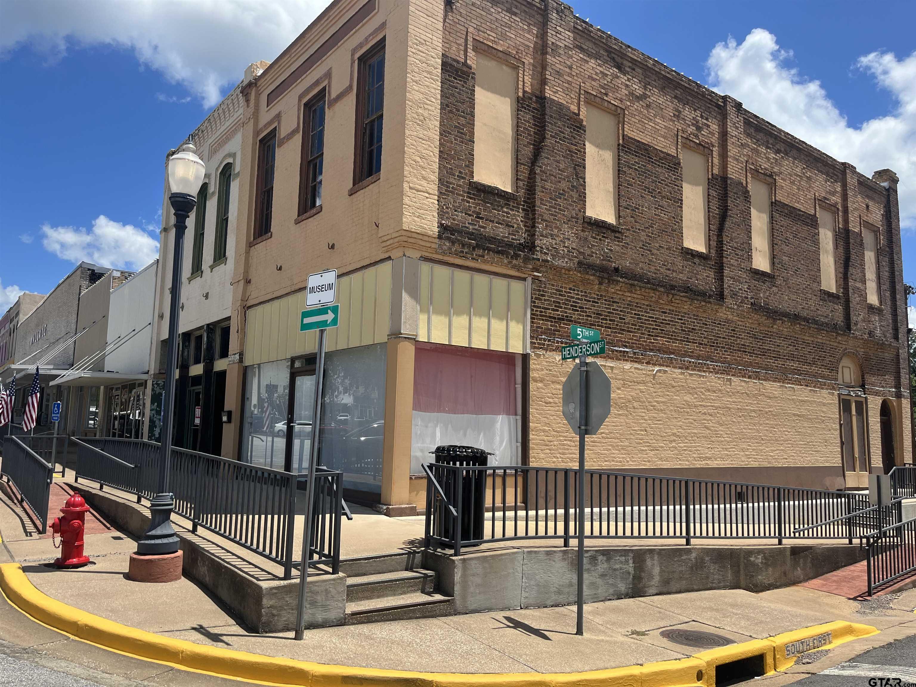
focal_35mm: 26
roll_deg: -1.5
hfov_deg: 67.3
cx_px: 458
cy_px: 344
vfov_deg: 53.1
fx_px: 688
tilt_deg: +8.5
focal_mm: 5.1
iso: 50
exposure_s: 1/3521
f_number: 1.6
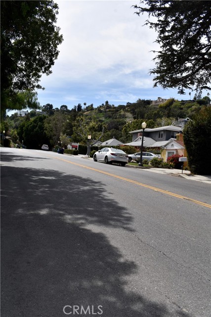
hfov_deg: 43.6
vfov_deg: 61.9
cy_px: 158
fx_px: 264
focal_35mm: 30
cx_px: 106
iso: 100
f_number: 11
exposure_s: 1/250
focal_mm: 20
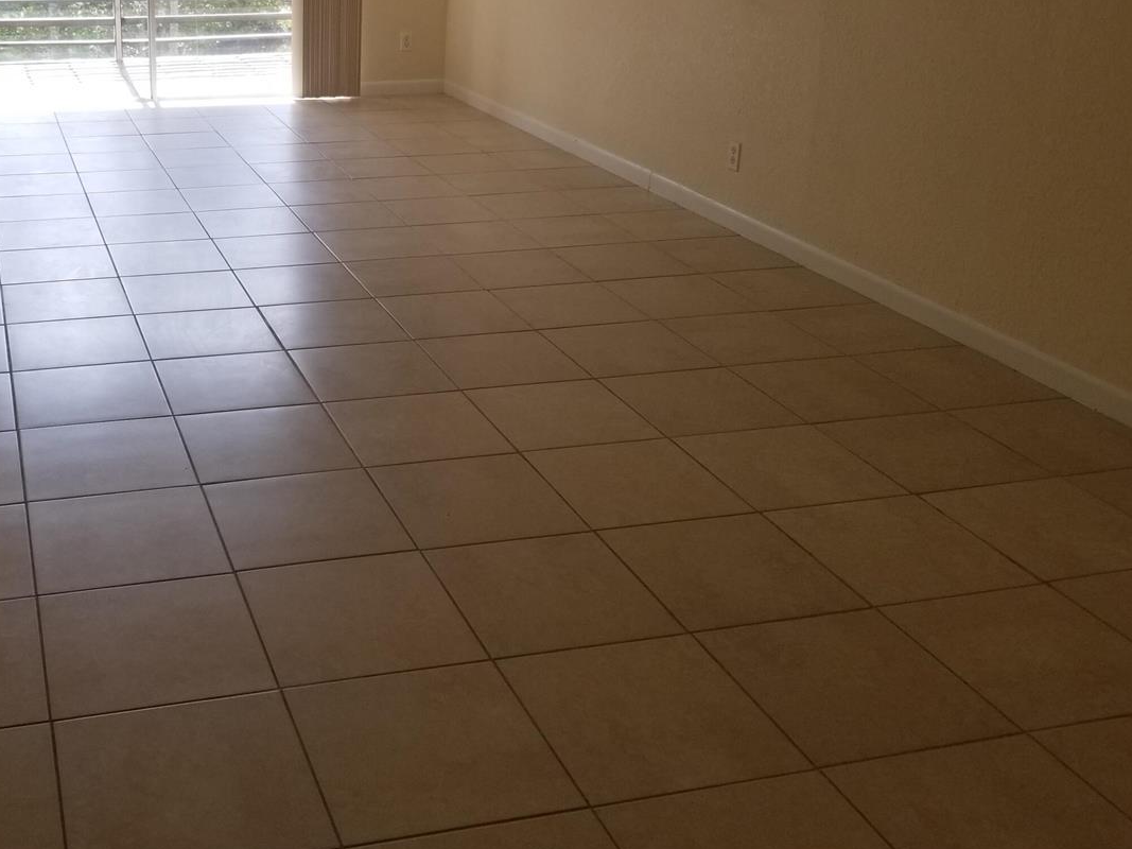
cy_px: 226
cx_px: 310
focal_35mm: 39
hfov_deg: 46.5
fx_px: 1275
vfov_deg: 36.1
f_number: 1.7
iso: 50
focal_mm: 4.25
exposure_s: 1/258
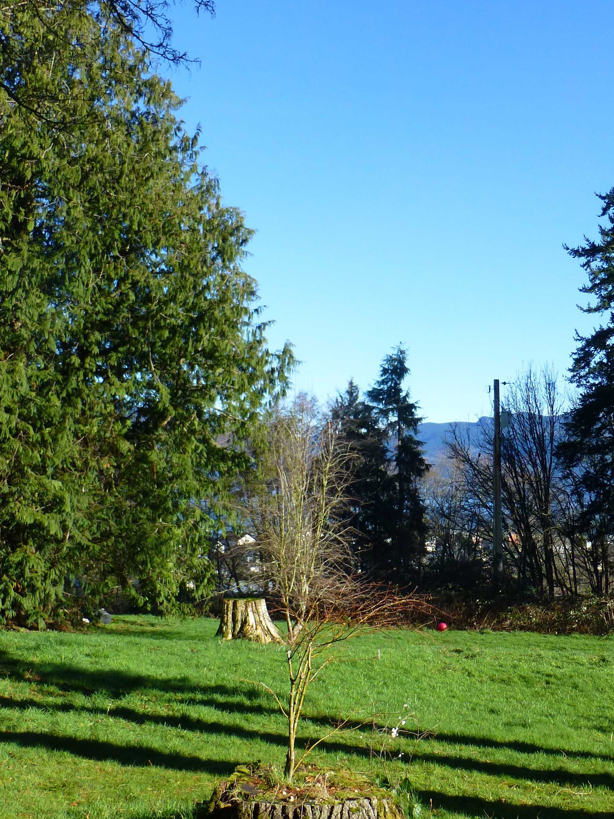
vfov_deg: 45.8
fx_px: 970
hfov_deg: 35.1
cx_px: 350
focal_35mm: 41
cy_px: 404
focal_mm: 4.3
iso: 100
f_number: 4
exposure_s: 1/400
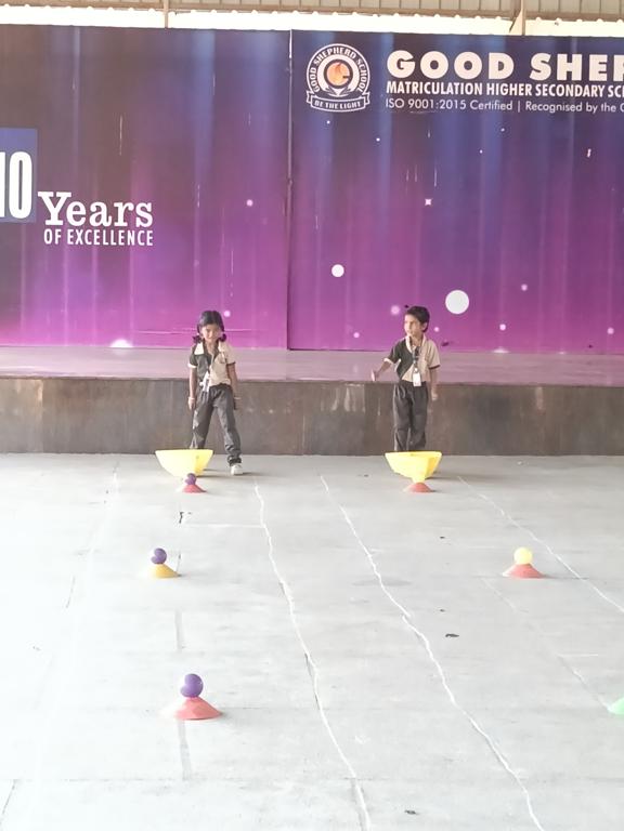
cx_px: 312
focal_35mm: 83
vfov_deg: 23.6
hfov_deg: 17.8
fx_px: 1995
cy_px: 416
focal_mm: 3.98
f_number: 1.8
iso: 800
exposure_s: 1/120
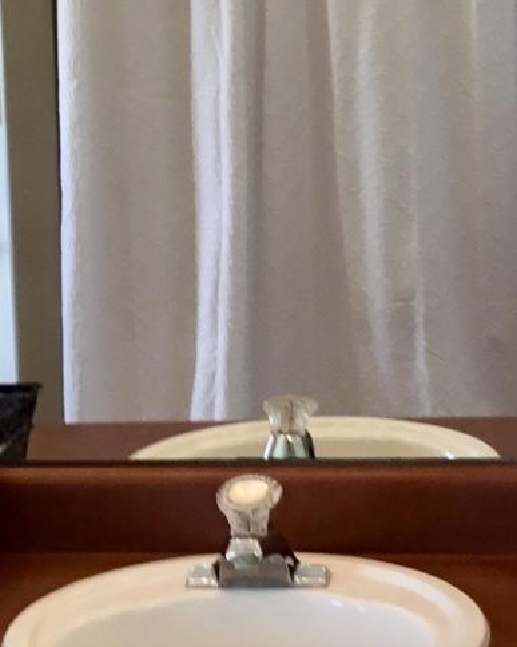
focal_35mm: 125
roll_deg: +3.6
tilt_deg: -8.9
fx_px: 2392
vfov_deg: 15.3
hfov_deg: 12.3
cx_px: 116
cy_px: 135
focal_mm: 3.3
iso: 25
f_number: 2.4
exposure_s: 1/60
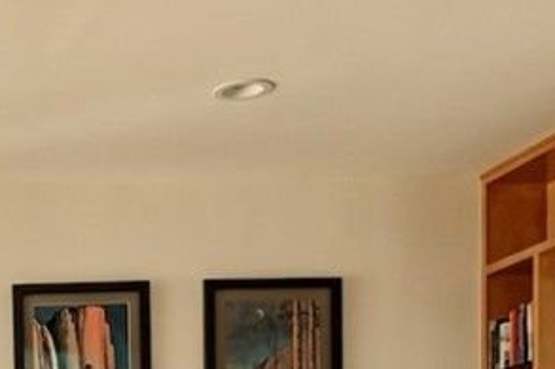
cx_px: -233
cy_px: 562
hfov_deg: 21.1
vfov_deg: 15.0
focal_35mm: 84
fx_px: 1294
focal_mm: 24
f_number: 7.1
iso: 640
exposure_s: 1/13
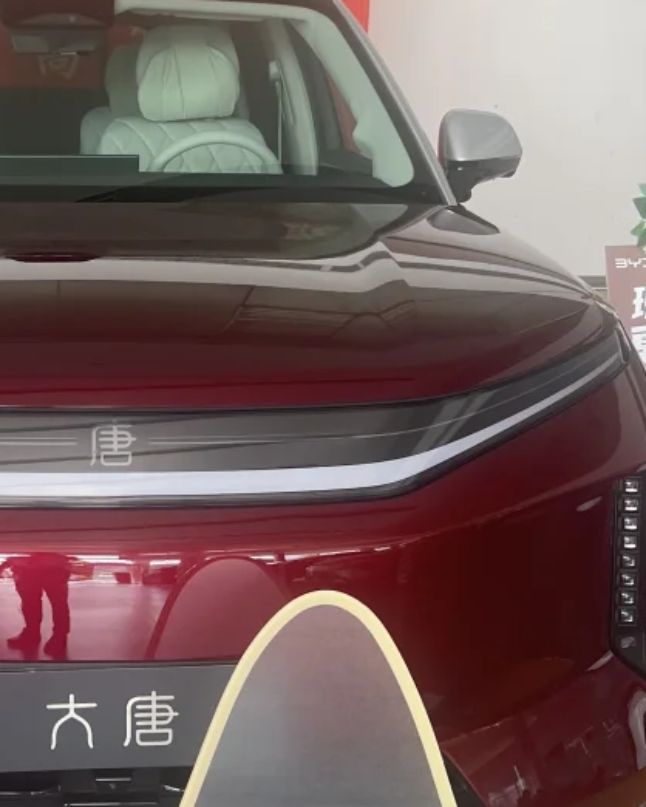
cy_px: 328
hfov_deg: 21.4
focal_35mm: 70
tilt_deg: -14.1
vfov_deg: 27.1
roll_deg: +0.5
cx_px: 80
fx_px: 1672
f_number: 1.5
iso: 50
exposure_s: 1/121
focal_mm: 5.7
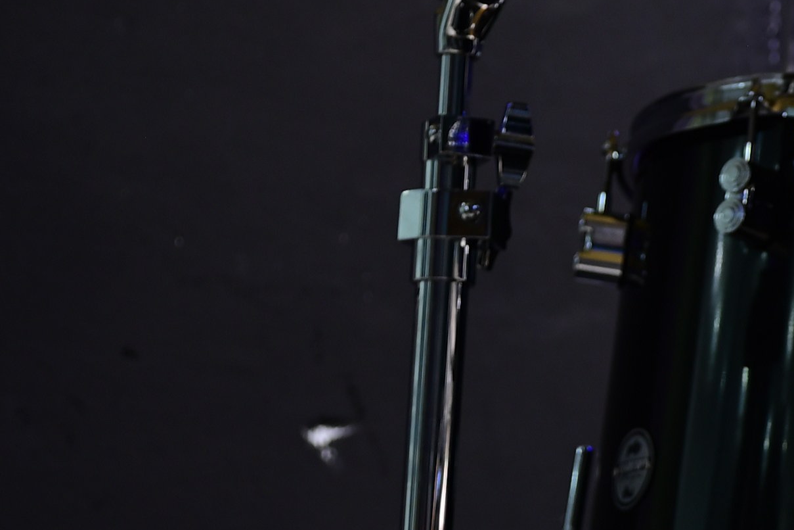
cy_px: 379
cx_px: 1671
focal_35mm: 140
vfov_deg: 9.8
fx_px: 3088
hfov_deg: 12.6
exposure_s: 1/100
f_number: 2.8
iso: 100
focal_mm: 28
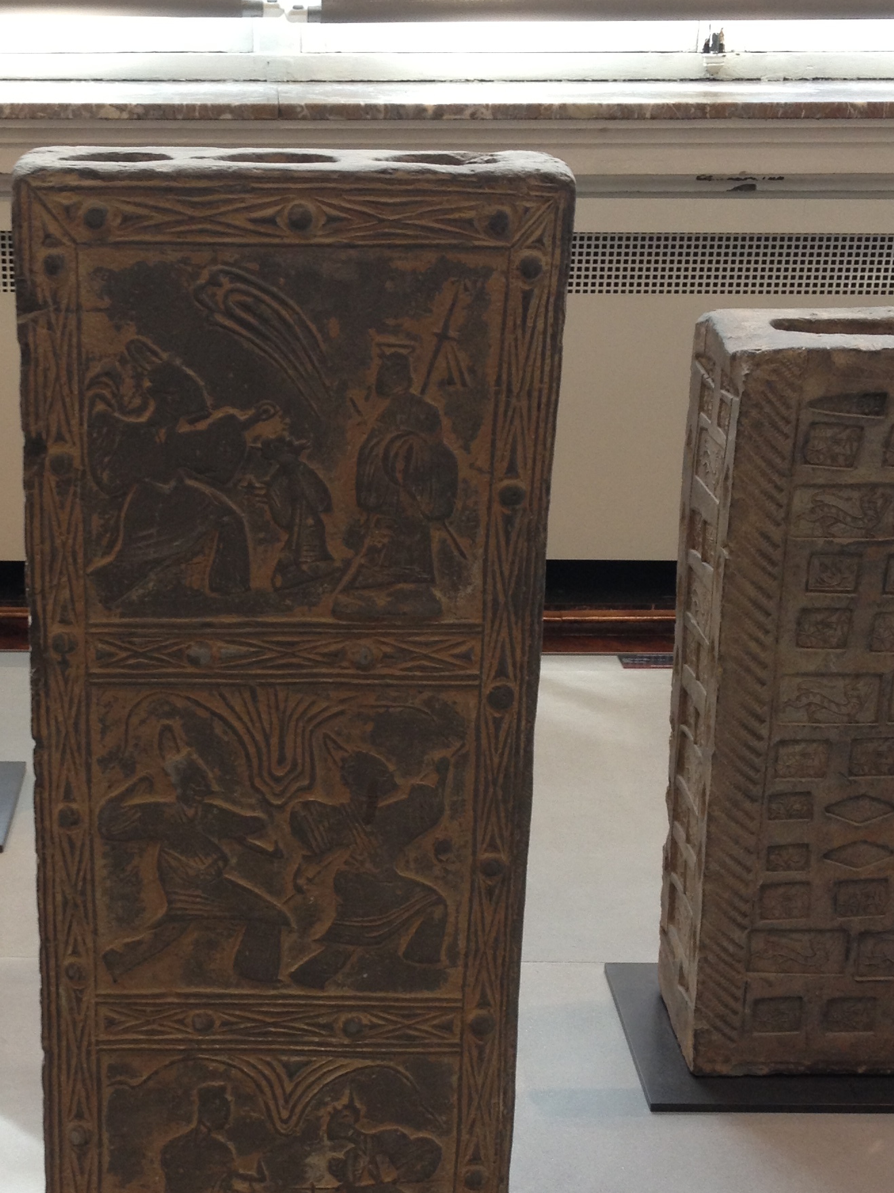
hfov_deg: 22.4
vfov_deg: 29.8
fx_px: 2239
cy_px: 700
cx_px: 233
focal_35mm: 65
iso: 64
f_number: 2.4
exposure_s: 1/20
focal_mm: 4.28
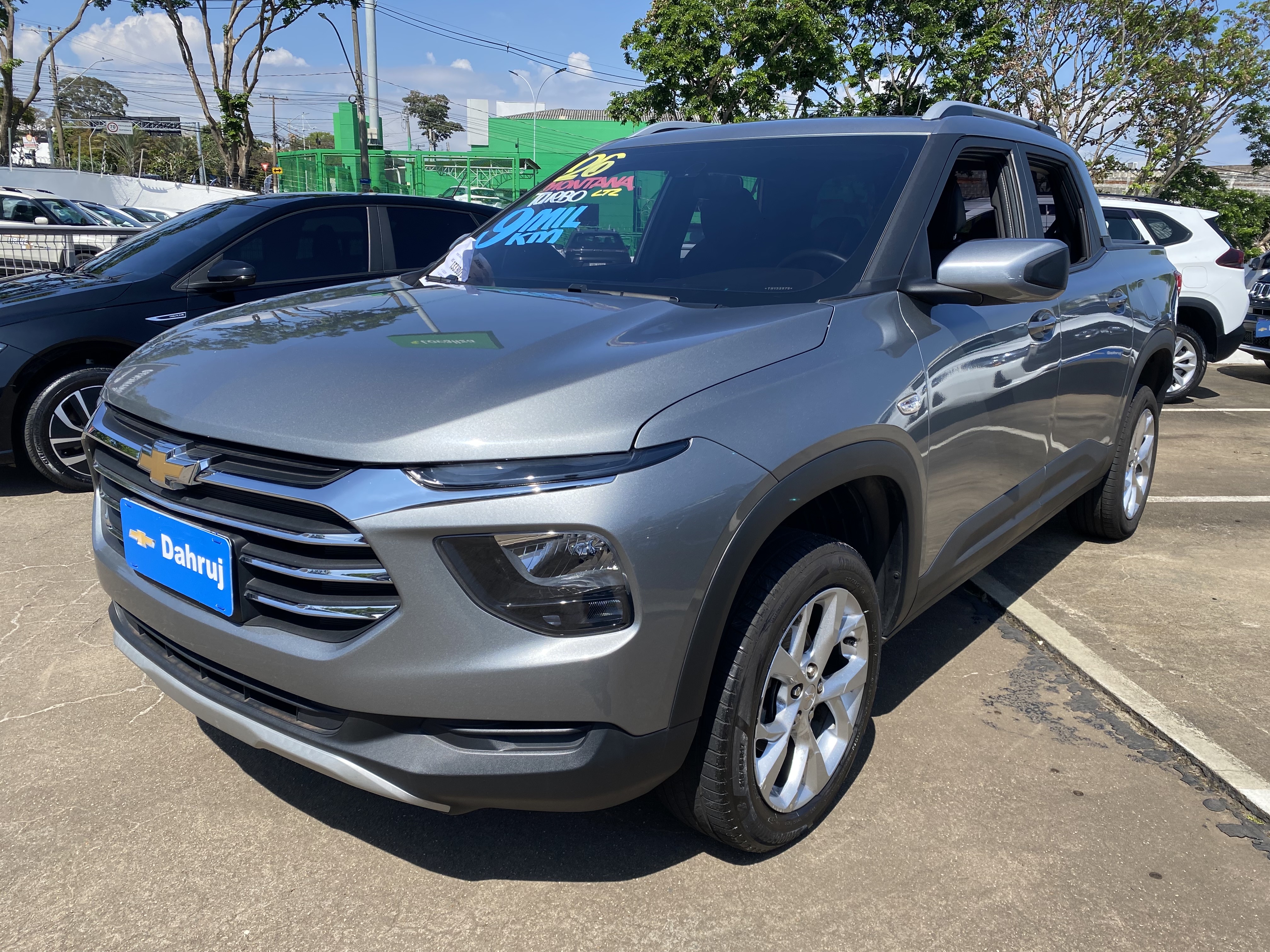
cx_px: 635
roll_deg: -1.1
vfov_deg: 53.1
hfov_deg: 67.3
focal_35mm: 26
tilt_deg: -12.7
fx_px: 954
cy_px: 476
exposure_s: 1/2141
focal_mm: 4.25
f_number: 1.8
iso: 32
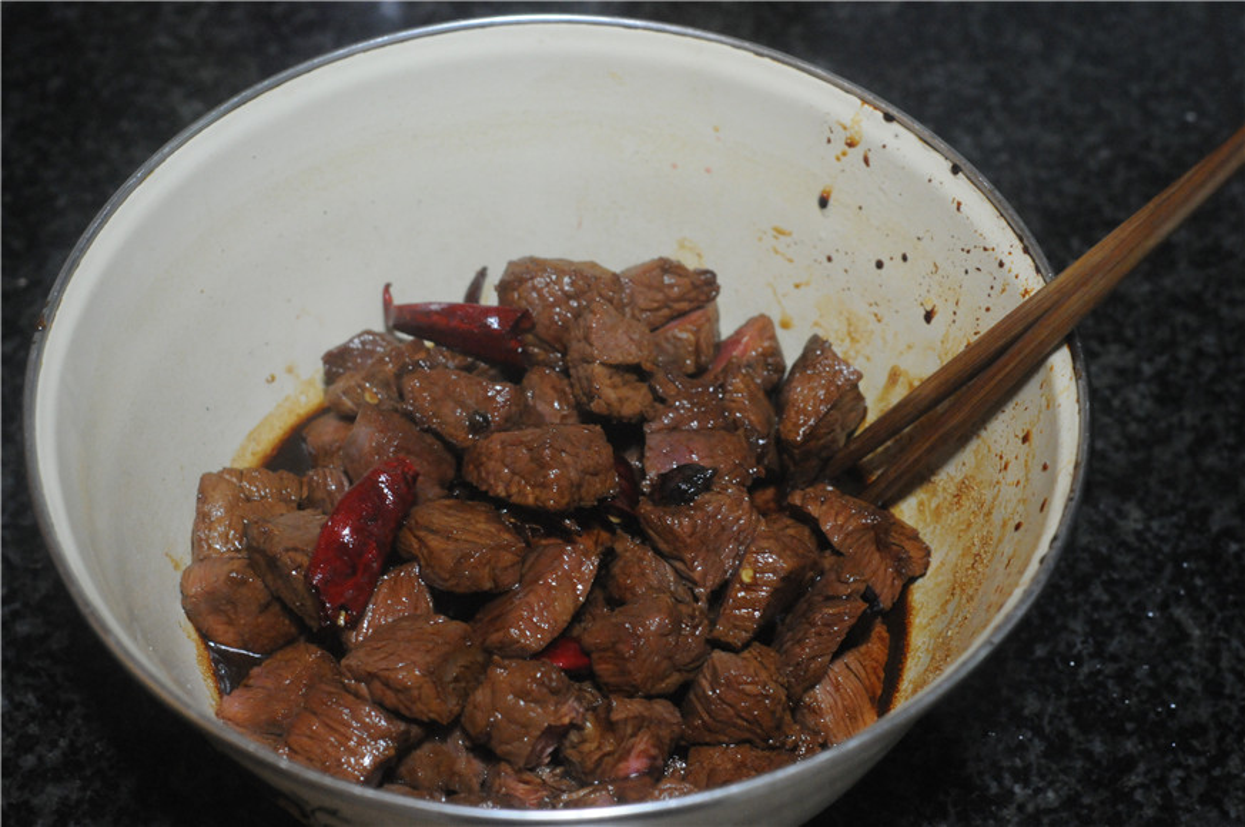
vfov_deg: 18.1
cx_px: 622
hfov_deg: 27.0
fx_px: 2591
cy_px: 414
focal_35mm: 75
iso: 2000
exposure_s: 1/15
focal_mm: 50
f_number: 4.5
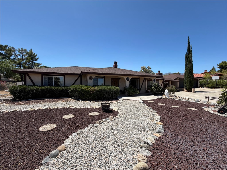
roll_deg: -0.2
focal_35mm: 14
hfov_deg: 102.1
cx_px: 114
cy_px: 85
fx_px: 92
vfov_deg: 85.7
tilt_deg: -0.1
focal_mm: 2.22
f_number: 2.2
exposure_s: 1/970
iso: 20
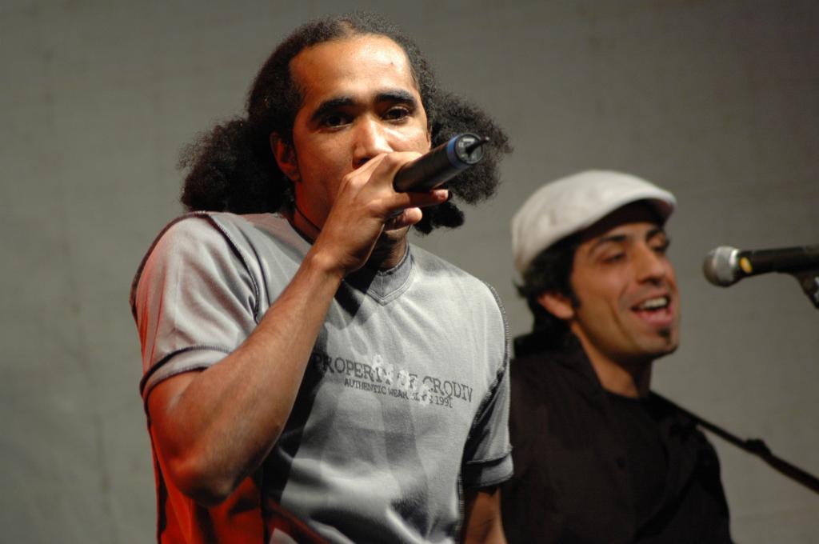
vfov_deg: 4.8
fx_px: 6475
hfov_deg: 7.2
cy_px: 272
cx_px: 410
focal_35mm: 285
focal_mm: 190
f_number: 4.8
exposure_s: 1/50
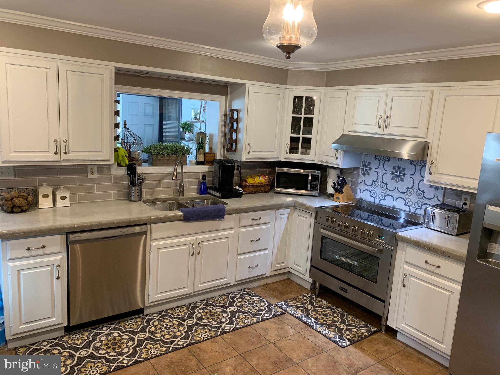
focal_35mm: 26
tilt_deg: -12.2
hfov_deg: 67.3
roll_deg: -3.5
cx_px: 250
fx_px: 376
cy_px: 188
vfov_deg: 53.1
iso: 125
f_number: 1.8
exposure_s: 1/60
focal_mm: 4.25
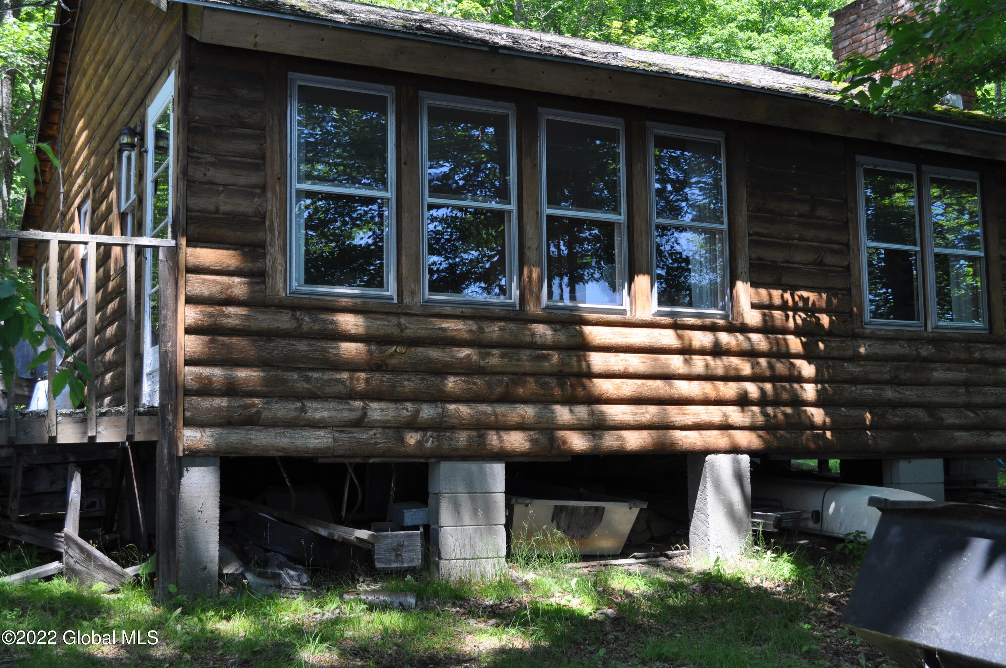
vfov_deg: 30.8
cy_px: 334
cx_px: 503
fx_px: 1214
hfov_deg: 45.0
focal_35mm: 44
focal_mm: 29
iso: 220
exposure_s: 1/125
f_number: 5.6
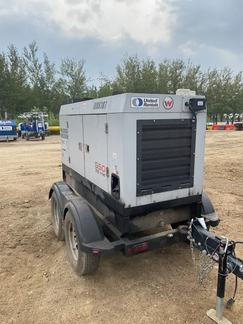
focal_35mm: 26
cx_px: 122
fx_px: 243
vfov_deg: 67.3
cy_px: 162
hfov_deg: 53.1
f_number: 1.8
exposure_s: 1/1701
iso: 32
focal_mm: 4.25
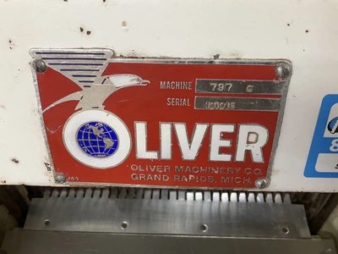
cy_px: 127
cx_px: 169
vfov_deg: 48.2
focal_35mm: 29
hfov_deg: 61.7
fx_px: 283
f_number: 1.8
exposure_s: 1/60
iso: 160
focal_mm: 3
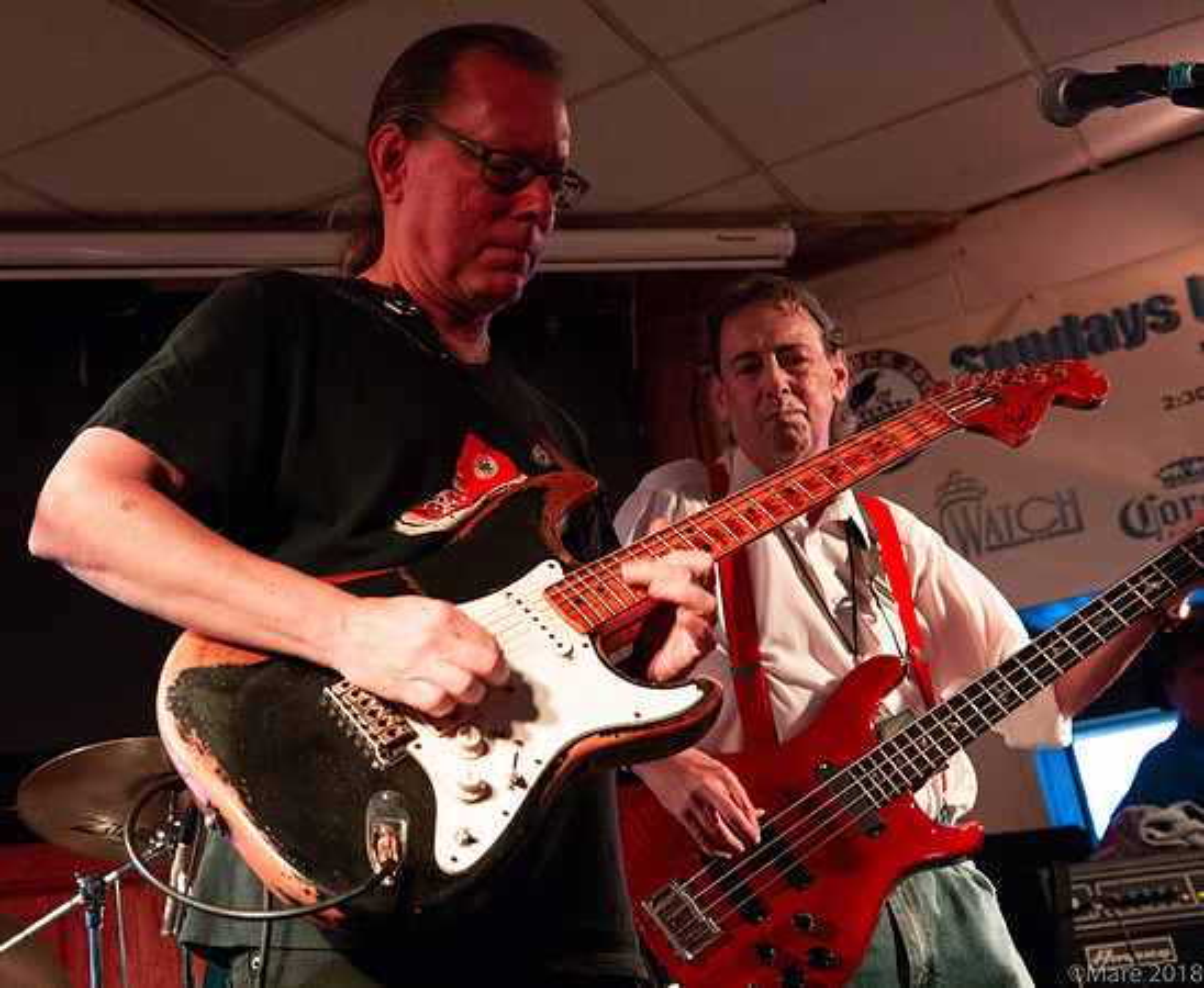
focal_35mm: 53
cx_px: 460
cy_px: 494
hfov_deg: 35.0
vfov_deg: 29.2
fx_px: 1898
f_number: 6.3
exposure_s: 1/80
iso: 6400
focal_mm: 46
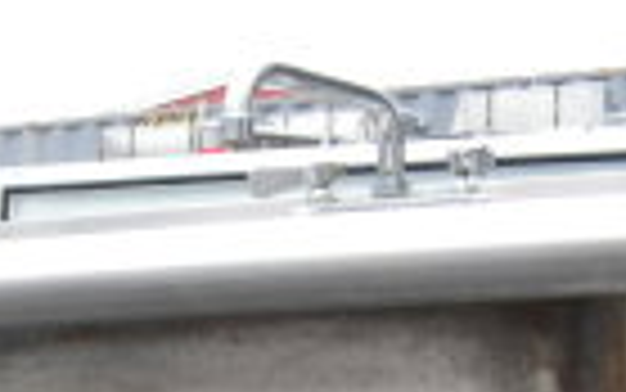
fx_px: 2065
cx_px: -405
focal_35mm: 121
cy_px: 912
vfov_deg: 9.7
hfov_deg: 15.4
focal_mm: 18
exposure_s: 1/100
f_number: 5
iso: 200
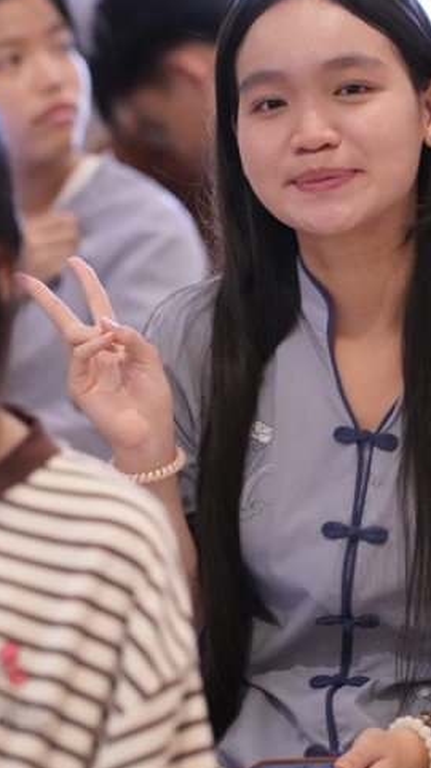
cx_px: 302
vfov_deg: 9.0
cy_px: 353
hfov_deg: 5.1
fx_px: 4884
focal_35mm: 240
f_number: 2.8
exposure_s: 1/200
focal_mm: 113
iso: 10000
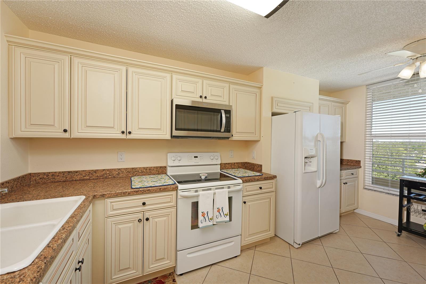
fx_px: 166
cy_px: 142
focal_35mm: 14
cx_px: 213
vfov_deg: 81.2
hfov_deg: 104.3
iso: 100
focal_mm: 14
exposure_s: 1/3
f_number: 9
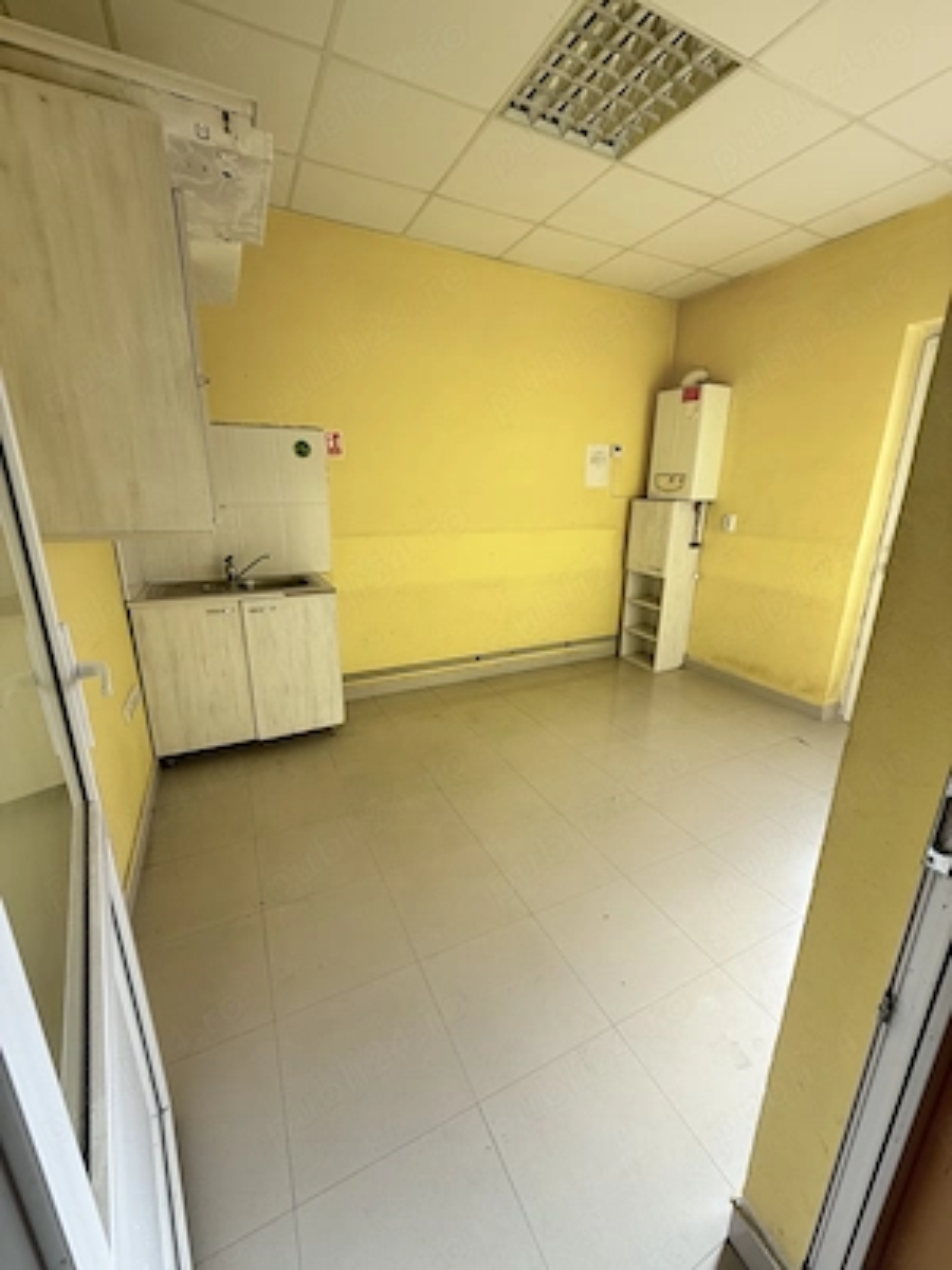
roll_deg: -0.8
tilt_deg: -14.6
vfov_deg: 102.1
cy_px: 635
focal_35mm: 14
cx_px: 476
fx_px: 513
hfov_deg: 85.7
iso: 64
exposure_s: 1/99
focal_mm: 2.22
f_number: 2.2
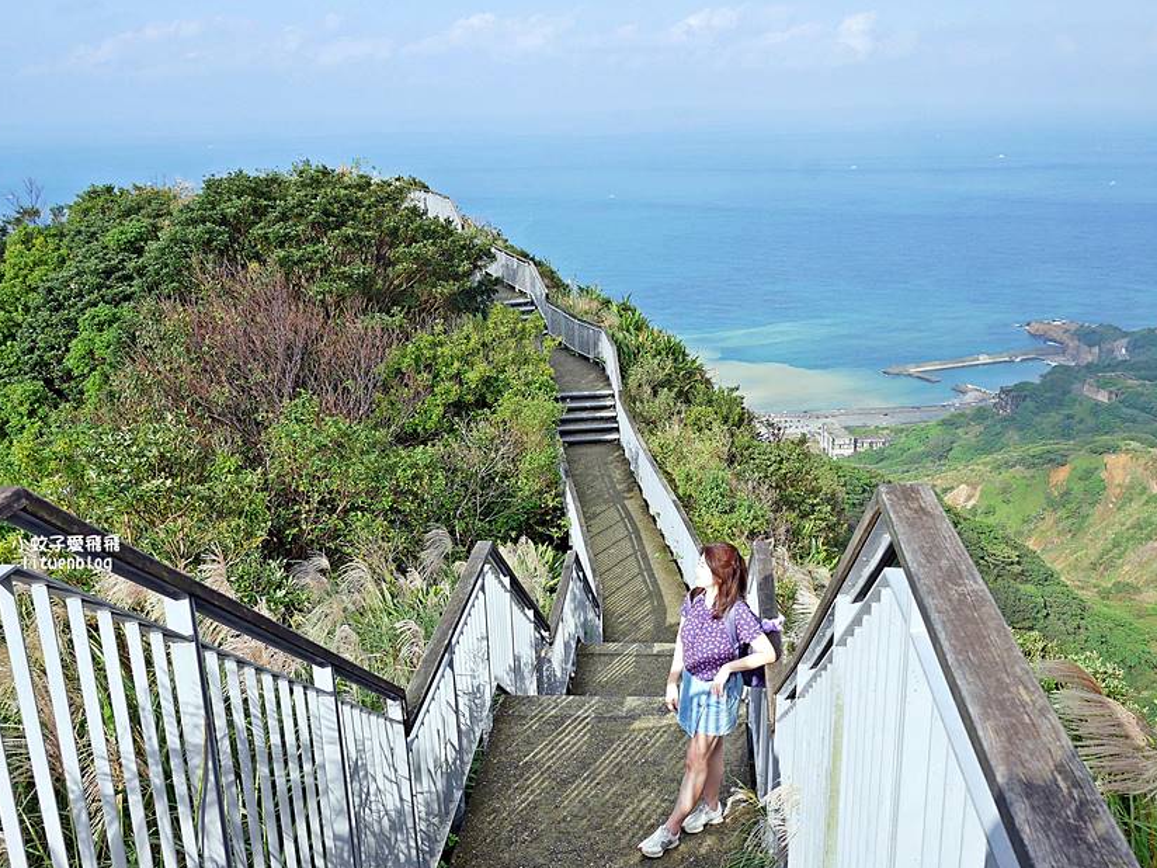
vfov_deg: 41.8
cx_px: 635
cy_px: 457
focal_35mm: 34
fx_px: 1136
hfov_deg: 53.9
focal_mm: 14
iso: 200
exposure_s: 1/1300
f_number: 4.5
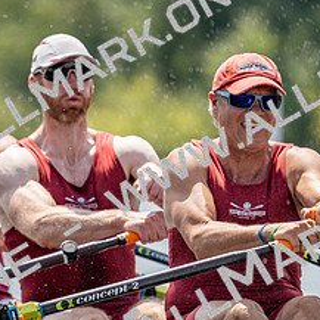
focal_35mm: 1128
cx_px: -3
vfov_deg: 1.6
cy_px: 238
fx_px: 11797
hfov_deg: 1.6
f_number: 6.3
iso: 250
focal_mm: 496
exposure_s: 1/1600
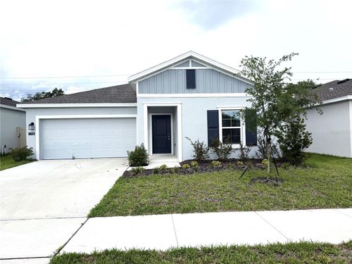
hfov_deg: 71.6
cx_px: 176
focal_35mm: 24
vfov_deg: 56.8
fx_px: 244
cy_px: 132
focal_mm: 6.76
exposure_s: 1/2232
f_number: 1.78
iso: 80
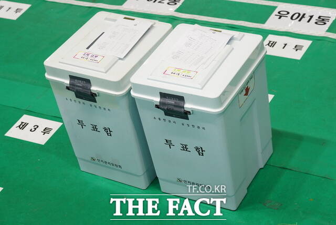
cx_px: 168
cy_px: 112
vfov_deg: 15.6
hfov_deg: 23.1
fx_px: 822
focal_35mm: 88
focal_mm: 88
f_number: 5.6
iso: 2000
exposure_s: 1/320
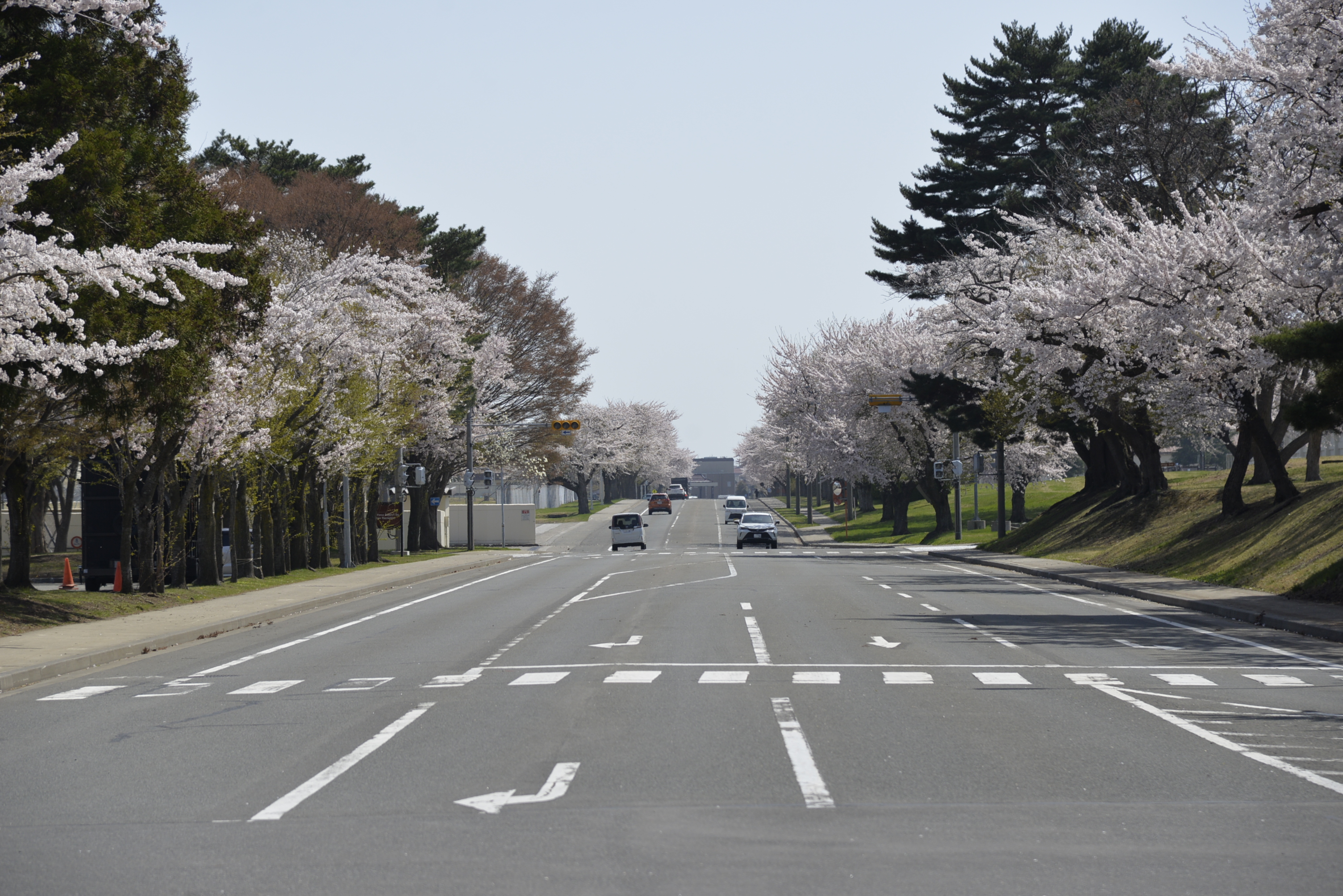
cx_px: 672
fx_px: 4478
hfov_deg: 17.1
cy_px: 448
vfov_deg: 11.4
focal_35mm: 120
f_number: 5
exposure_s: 1/2500
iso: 400
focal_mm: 120
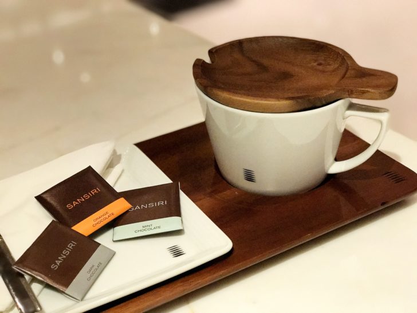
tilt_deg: -32.2
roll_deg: +3.5
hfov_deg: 33.8
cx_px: 208
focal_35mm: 57
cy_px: 156
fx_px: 687
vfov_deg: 25.7
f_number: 2.8
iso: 320
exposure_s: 1/70
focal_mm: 6.6
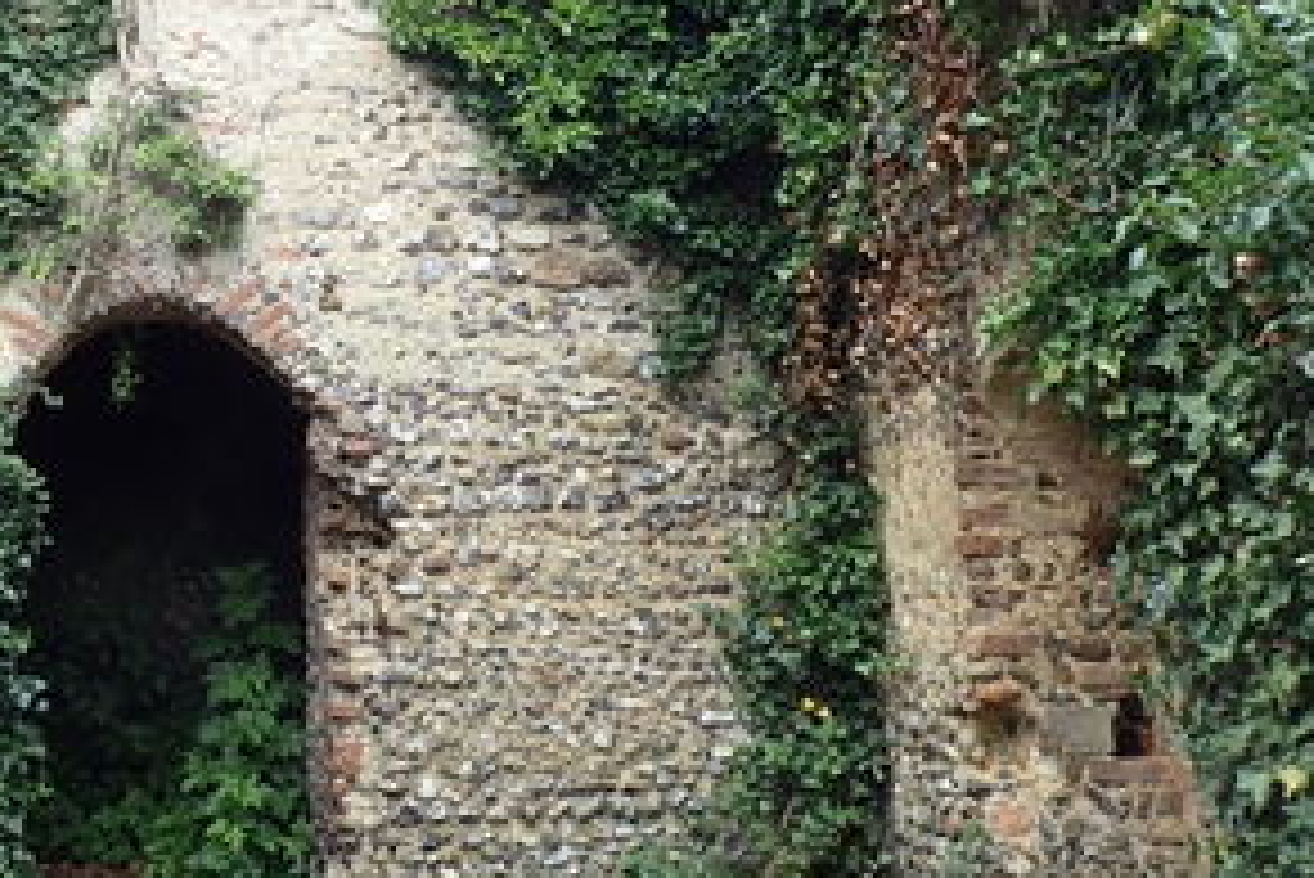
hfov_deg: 34.1
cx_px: 279
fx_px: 2081
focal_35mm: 57
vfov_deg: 22.5
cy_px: -81
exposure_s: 1/100
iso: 100
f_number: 2.8
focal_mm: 4.5
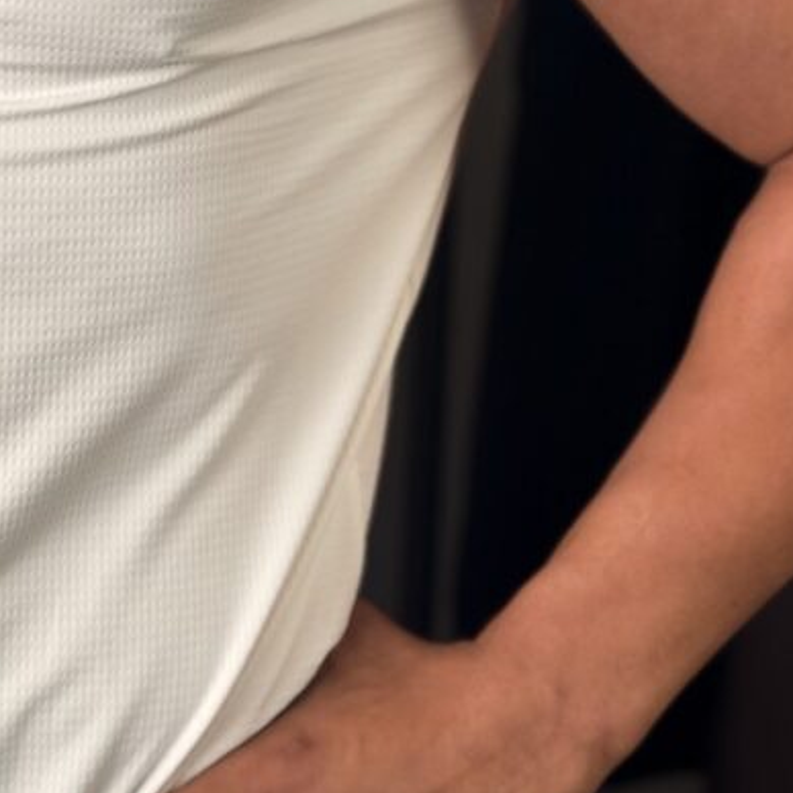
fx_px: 2644
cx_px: 419
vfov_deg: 16.6
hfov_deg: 17.1
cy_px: -28
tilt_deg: -10.4
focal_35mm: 102
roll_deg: -2.5
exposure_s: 1/469
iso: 64
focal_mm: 6.76
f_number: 1.78
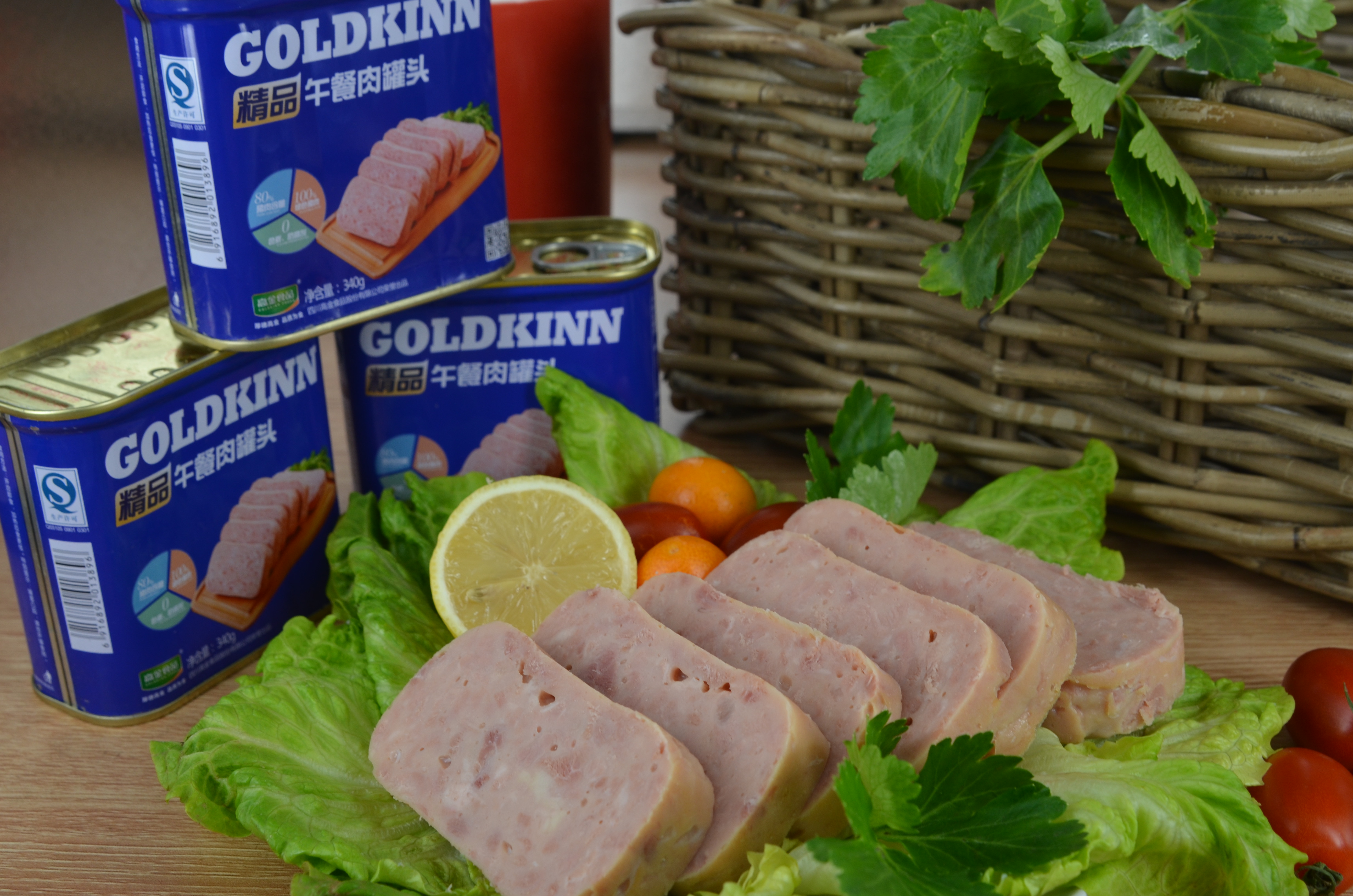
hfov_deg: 42.4
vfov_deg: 28.8
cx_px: 676
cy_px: 448
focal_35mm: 46
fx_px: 1744
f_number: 6.3
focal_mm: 31
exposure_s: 1/160
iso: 250
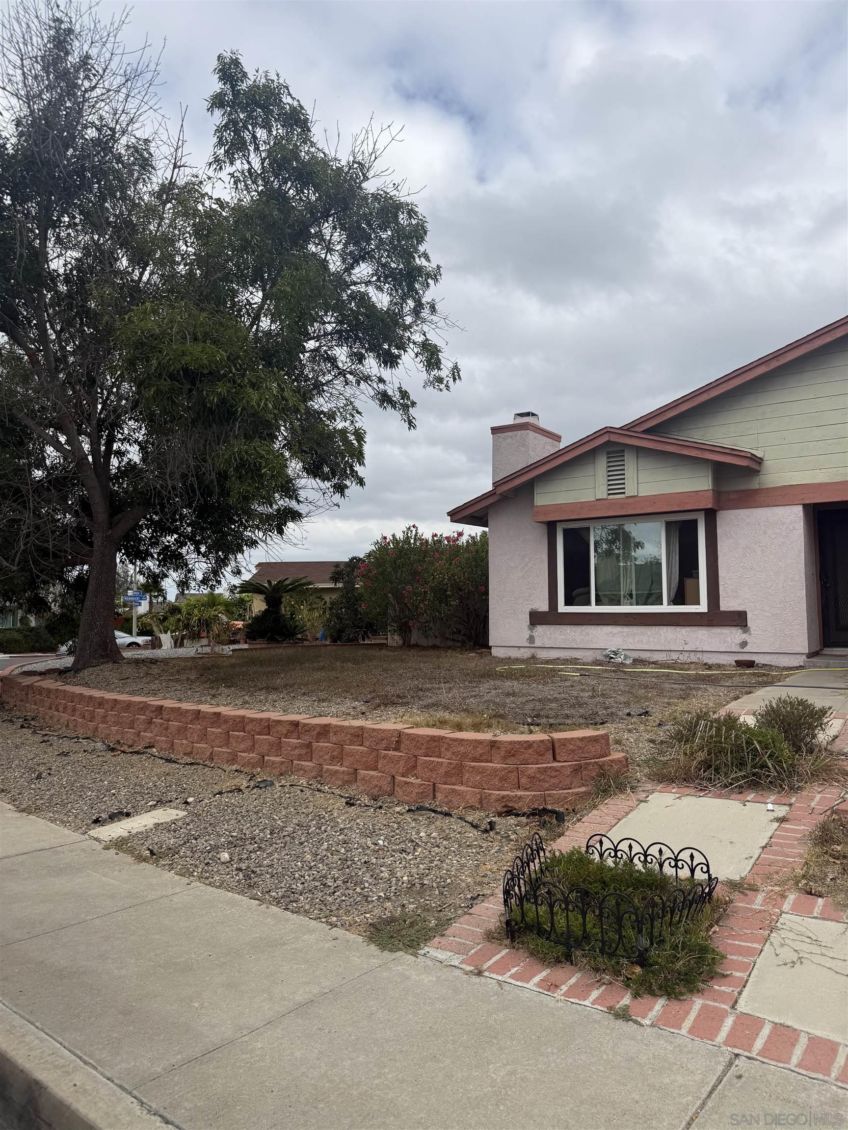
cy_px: 565
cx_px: 424
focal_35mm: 24
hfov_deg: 56.8
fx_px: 784
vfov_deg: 71.6
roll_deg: +0.5
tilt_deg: +4.7
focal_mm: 6.76
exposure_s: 1/4673
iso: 80
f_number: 1.78
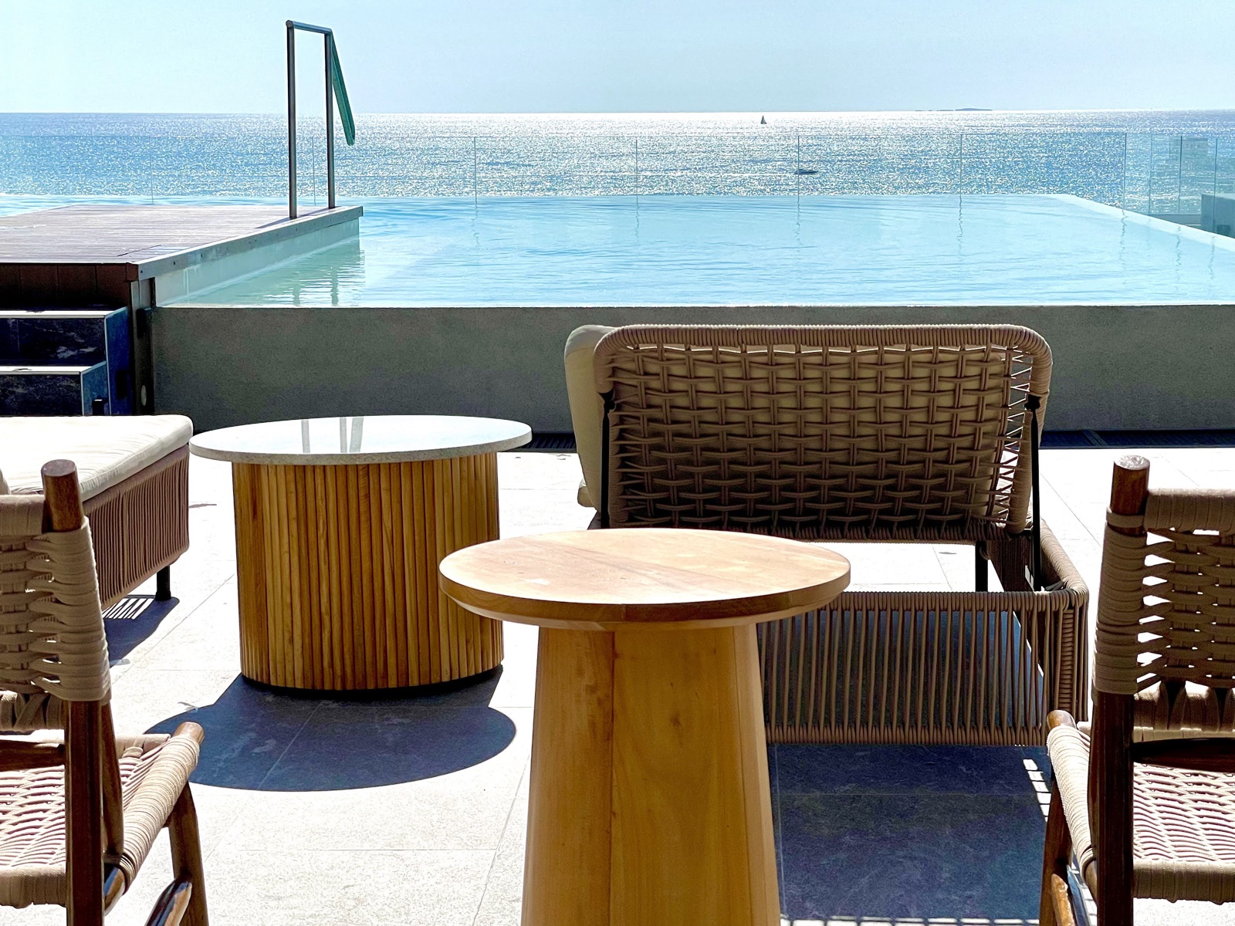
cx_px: 618
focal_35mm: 52
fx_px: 1855
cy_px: 463
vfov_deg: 28.0
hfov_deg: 36.8
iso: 25
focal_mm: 6
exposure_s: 1/3984
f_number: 2
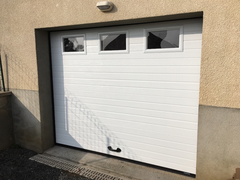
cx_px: 120
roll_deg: -0.1
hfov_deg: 61.7
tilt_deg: -8.0
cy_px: 90
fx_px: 201
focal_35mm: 29
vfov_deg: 48.2
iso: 25
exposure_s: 1/3205
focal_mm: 4.15
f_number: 2.2
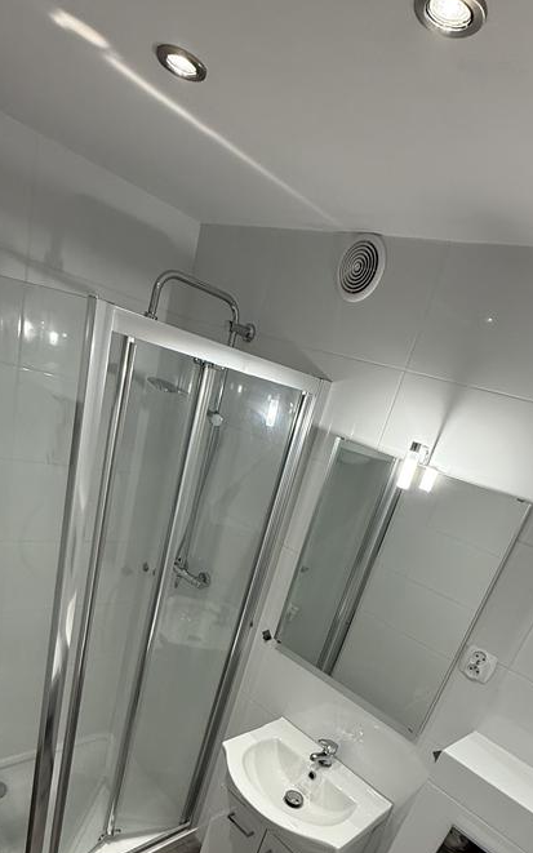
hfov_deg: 53.0
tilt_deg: -24.6
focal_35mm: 23
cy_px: 640
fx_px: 535
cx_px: 261
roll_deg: -17.7
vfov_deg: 71.8
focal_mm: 2.22
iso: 160
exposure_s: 1/100
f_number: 2.2
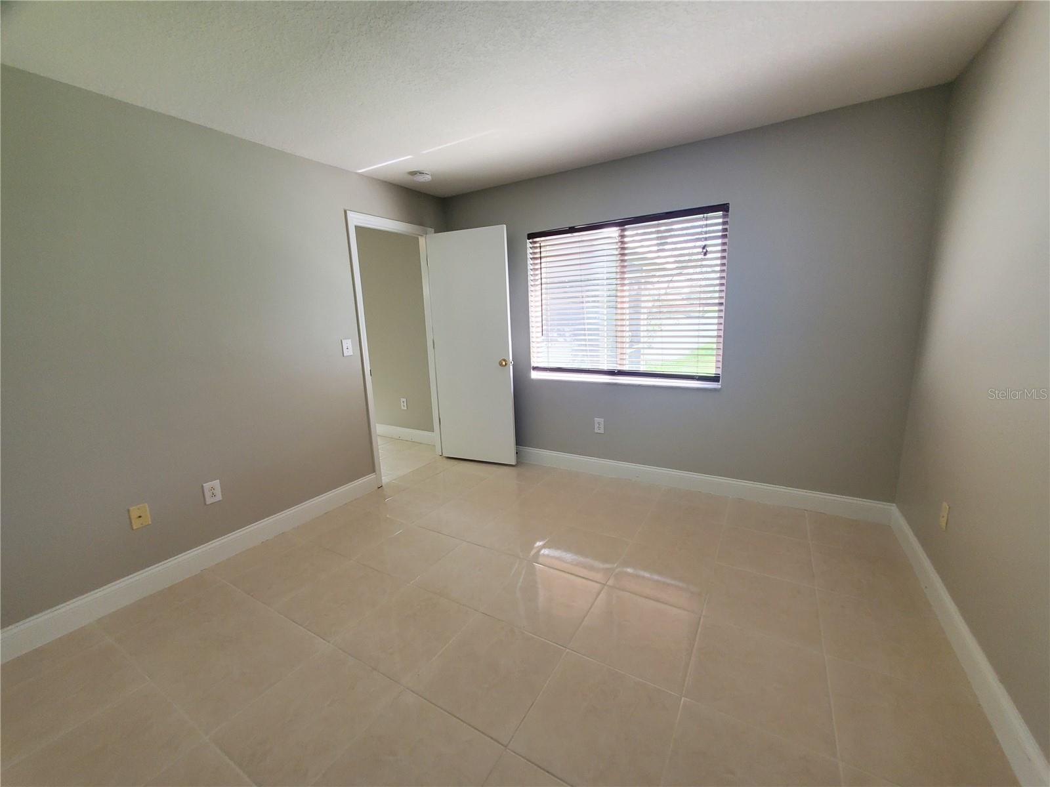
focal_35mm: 13
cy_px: 394
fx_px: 394
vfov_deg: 89.9
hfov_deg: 106.2
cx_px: 525
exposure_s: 1/60
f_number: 2.2
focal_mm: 1.8
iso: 125
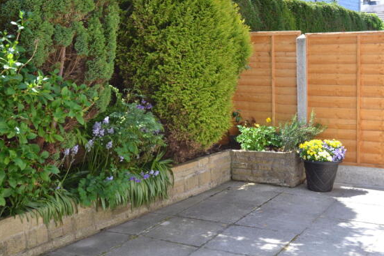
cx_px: 183
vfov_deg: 27.0
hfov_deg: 39.6
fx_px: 533
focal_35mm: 50
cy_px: 108
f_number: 9
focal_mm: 28
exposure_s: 1/125
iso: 400
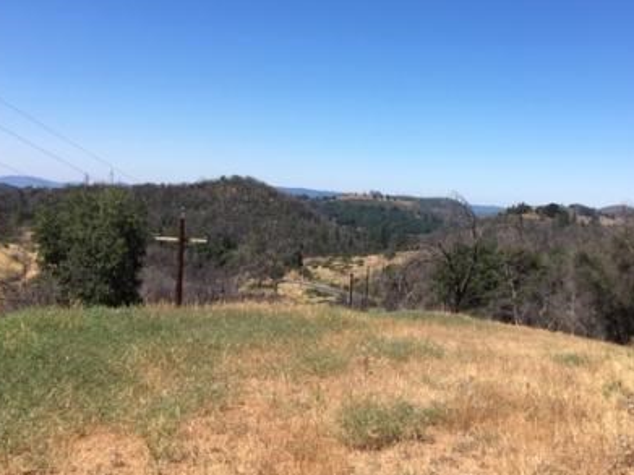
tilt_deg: -3.2
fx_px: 787
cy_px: 242
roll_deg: -4.4
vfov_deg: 33.6
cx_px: 397
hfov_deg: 43.5
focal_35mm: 43
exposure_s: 1/1876
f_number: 2.2
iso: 25
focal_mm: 4.15
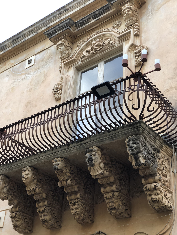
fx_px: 355
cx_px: 88
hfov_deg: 28.0
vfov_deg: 36.8
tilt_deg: +32.6
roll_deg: -3.6
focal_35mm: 52
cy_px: 118
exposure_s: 1/60
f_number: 2.4
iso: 25
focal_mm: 6
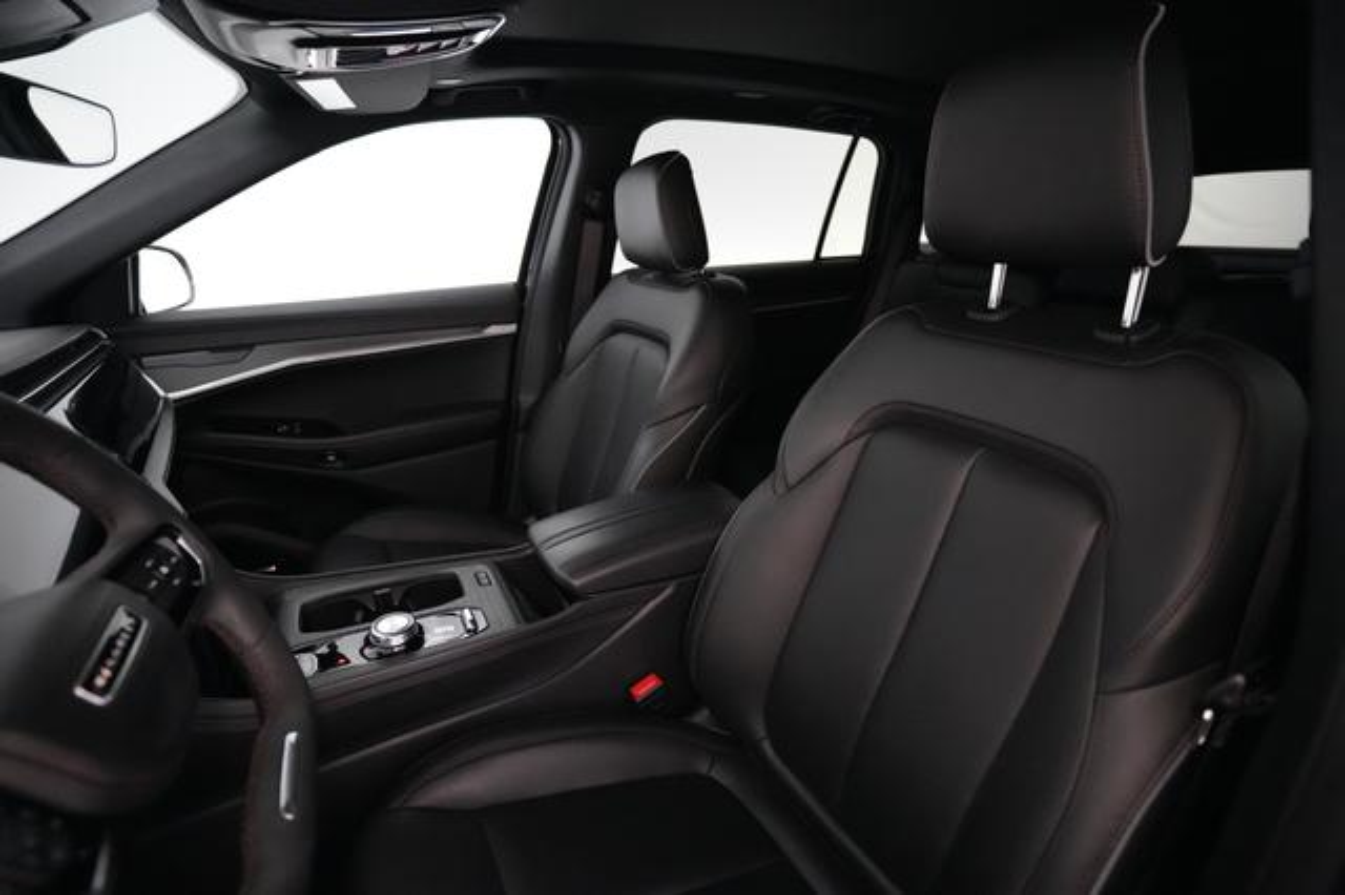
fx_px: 635
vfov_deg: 70.4
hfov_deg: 93.3
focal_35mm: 17
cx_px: 672
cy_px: 448
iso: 12800
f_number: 2.8
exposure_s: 1/320
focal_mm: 17
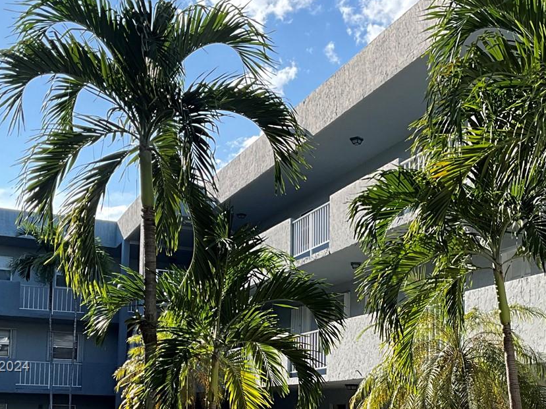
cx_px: 346
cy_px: 368
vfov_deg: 25.3
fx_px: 883
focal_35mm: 56
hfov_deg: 34.2
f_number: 1.8
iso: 25
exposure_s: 1/691
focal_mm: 3
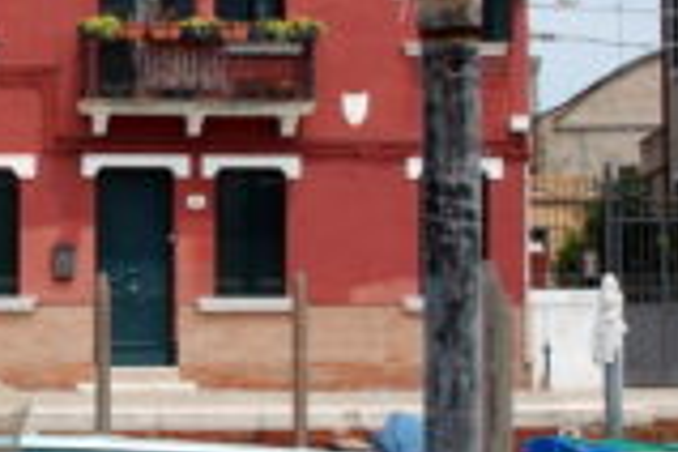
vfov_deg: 13.2
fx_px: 1959
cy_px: 224
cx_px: -119
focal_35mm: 104
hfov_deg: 18.7
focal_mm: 22
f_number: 11
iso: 100
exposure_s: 1/125
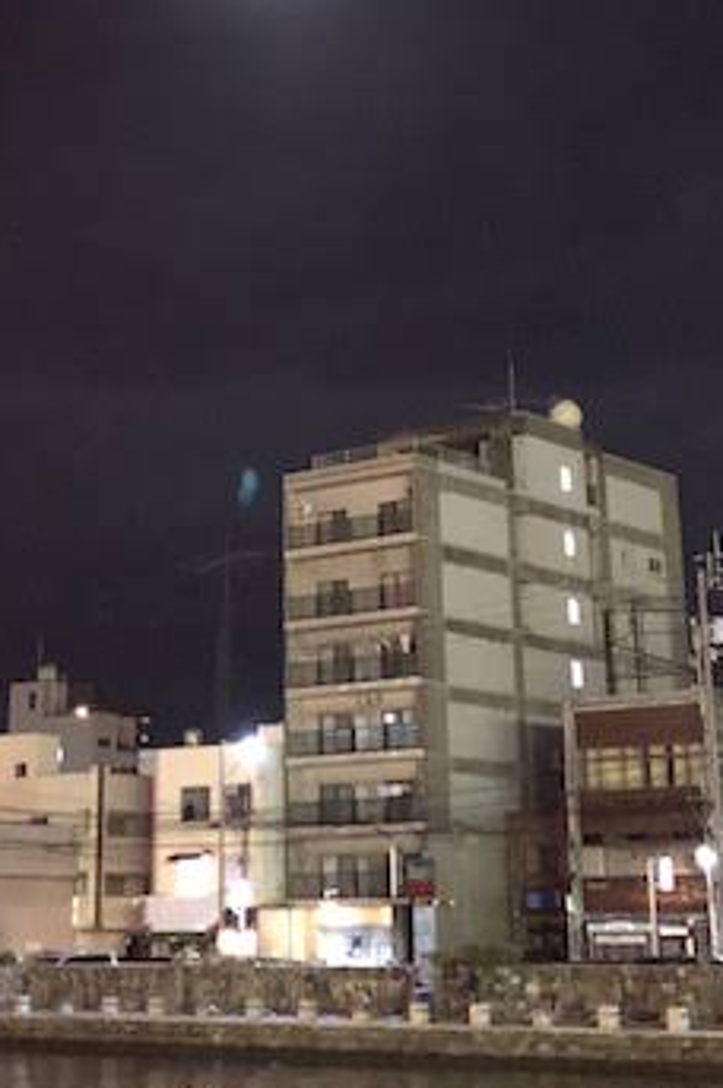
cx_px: 276
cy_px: 209
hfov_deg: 19.9
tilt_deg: +20.8
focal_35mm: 68
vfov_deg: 29.0
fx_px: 2052
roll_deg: +0.6
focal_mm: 3.99
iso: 800
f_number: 1.8
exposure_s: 1/4
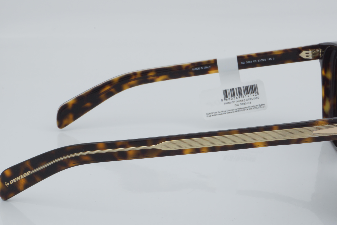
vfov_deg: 15.5
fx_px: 824
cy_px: 129
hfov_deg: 23.1
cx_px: 190
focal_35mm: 88
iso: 100
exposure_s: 1/4
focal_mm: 50
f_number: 32
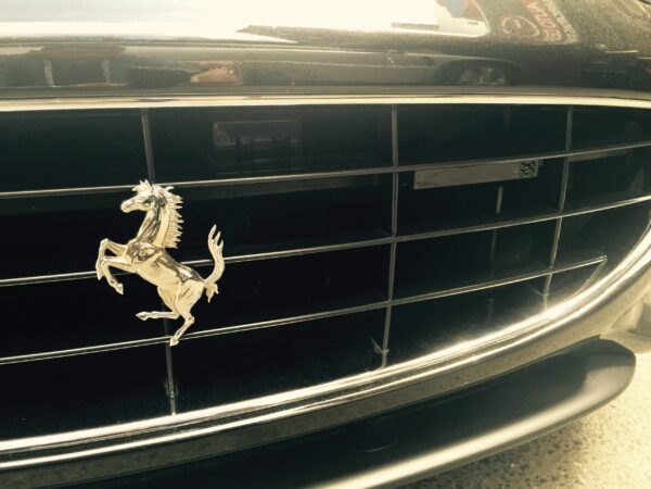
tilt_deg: -17.6
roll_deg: +2.6
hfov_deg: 61.7
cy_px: 244
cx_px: 326
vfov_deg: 48.2
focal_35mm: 29
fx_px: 545
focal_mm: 4.15
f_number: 2.2
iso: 40
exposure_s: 1/120
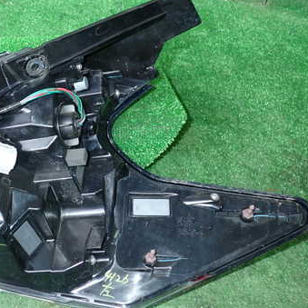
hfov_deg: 35.2
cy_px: 144
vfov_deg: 36.0
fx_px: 473
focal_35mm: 47
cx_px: 75
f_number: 2.3
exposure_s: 1/30
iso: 200
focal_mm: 5.4
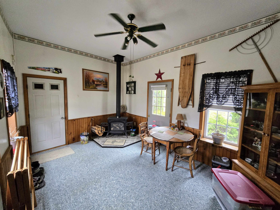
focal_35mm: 13
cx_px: 140
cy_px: 105
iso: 500
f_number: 2.2
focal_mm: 2.2
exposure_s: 1/60
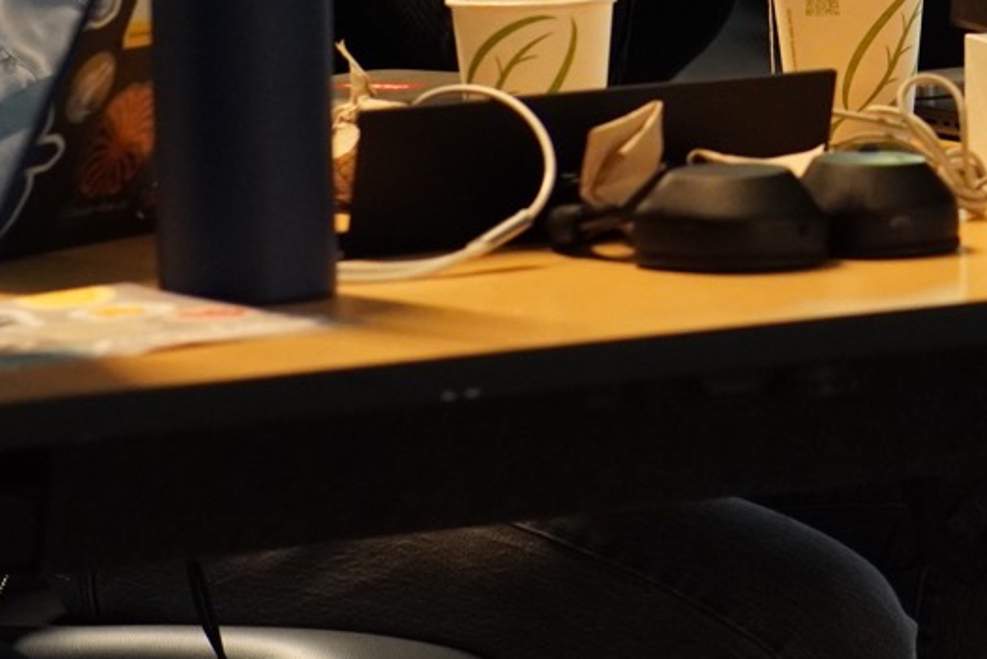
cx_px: 1503
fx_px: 10550
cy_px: -404
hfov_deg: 5.3
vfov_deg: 3.6
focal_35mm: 385
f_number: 2.2
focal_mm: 75
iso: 1600
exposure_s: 1/160
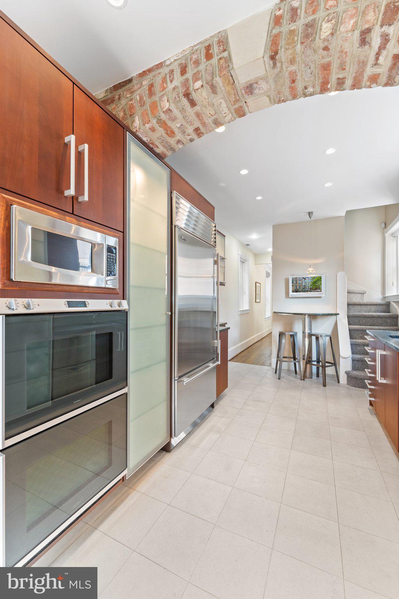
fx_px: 233
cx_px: 200
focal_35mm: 14
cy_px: 300
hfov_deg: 81.2
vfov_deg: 104.3
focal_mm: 14
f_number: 8
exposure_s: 1/6
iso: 500
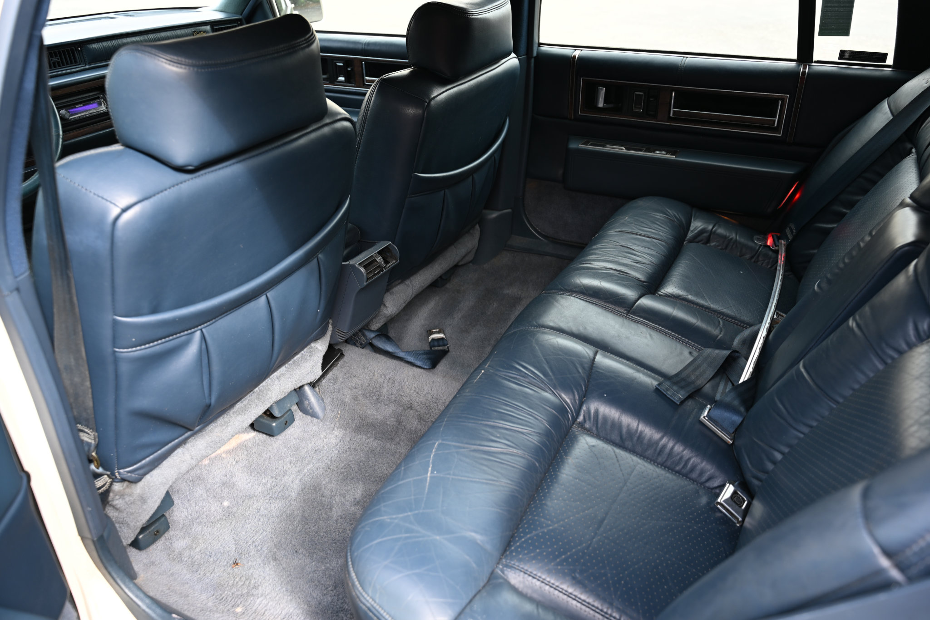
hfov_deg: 65.5
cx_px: 465
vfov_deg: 46.4
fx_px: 723
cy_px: 310
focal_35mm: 28
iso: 100
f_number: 4
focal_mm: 28
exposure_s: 1/60
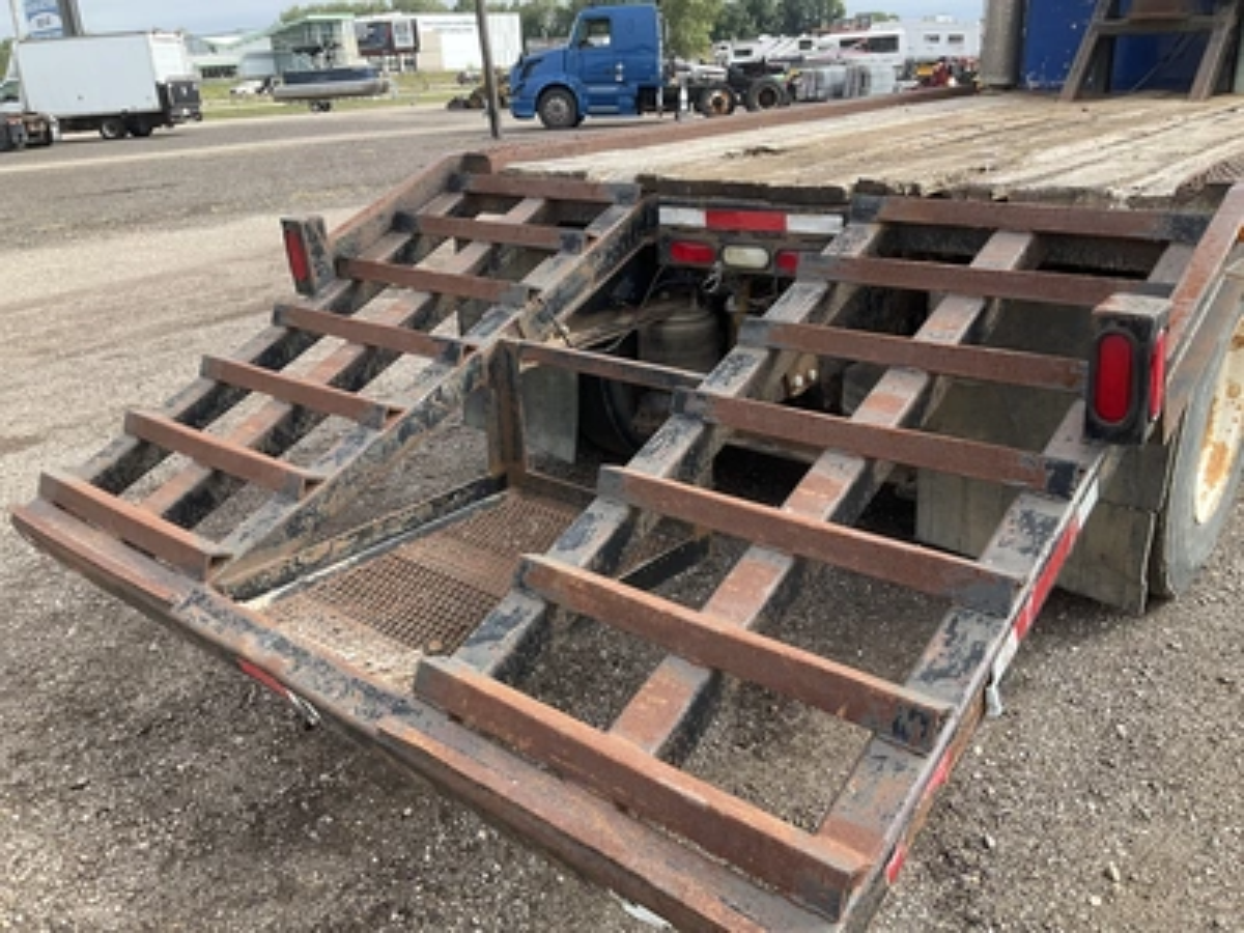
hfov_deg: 61.7
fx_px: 1042
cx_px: 622
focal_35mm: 29
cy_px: 466
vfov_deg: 48.2
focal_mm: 3
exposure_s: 1/586
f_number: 1.8
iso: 25
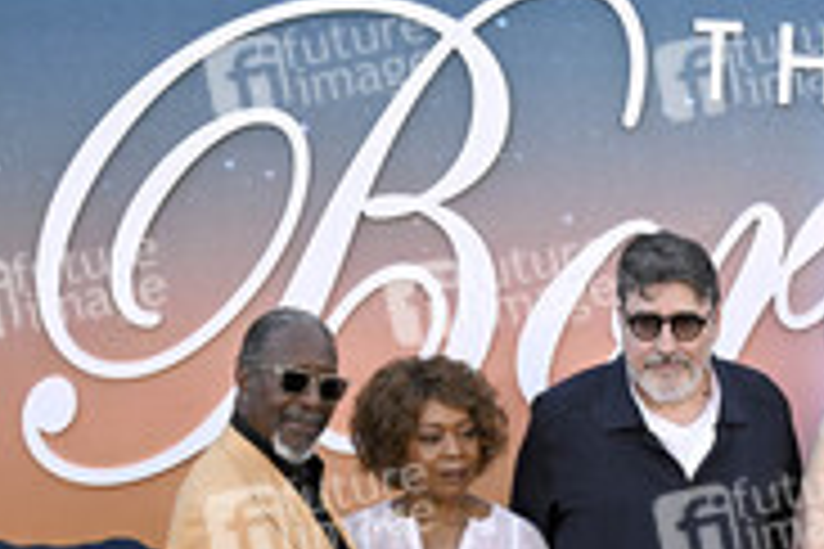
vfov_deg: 15.4
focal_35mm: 86
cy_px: 630
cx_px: 831
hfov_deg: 22.7
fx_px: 1968
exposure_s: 1/320
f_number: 7.1
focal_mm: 35
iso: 800
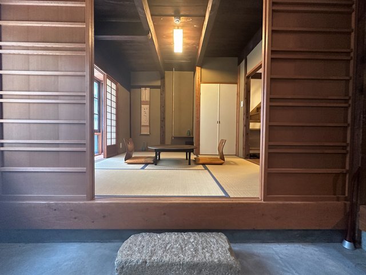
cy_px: 138
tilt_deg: -2.8
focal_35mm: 14
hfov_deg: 102.1
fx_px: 148
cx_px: 183
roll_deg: -2.0
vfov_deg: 85.7
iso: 500
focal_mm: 2.22
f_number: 2.2
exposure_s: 1/60
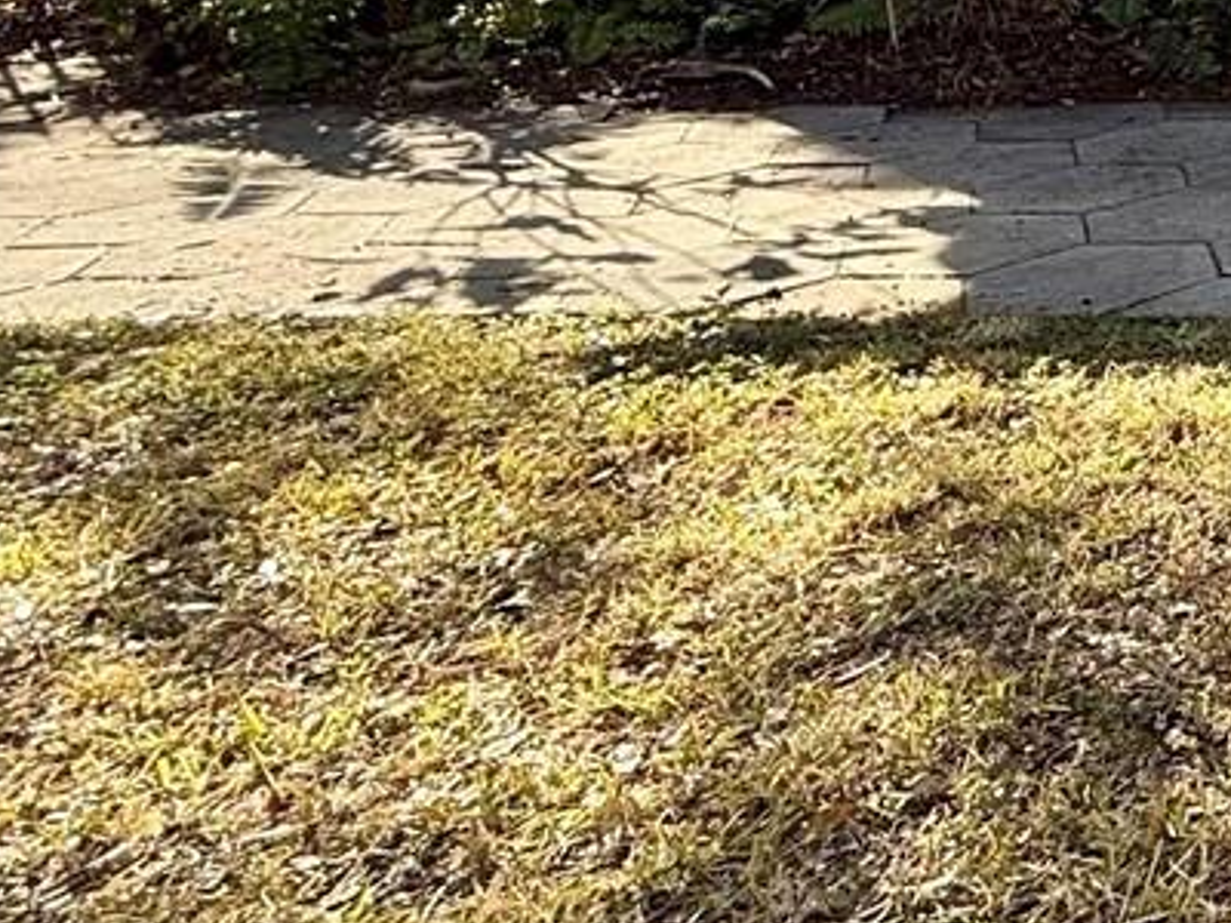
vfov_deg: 23.7
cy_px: -200
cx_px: 2133
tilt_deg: -2.8
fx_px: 1991
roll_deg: -0.4
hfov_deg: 22.6
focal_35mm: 56
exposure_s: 1/383
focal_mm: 2.22
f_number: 2.2
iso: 64
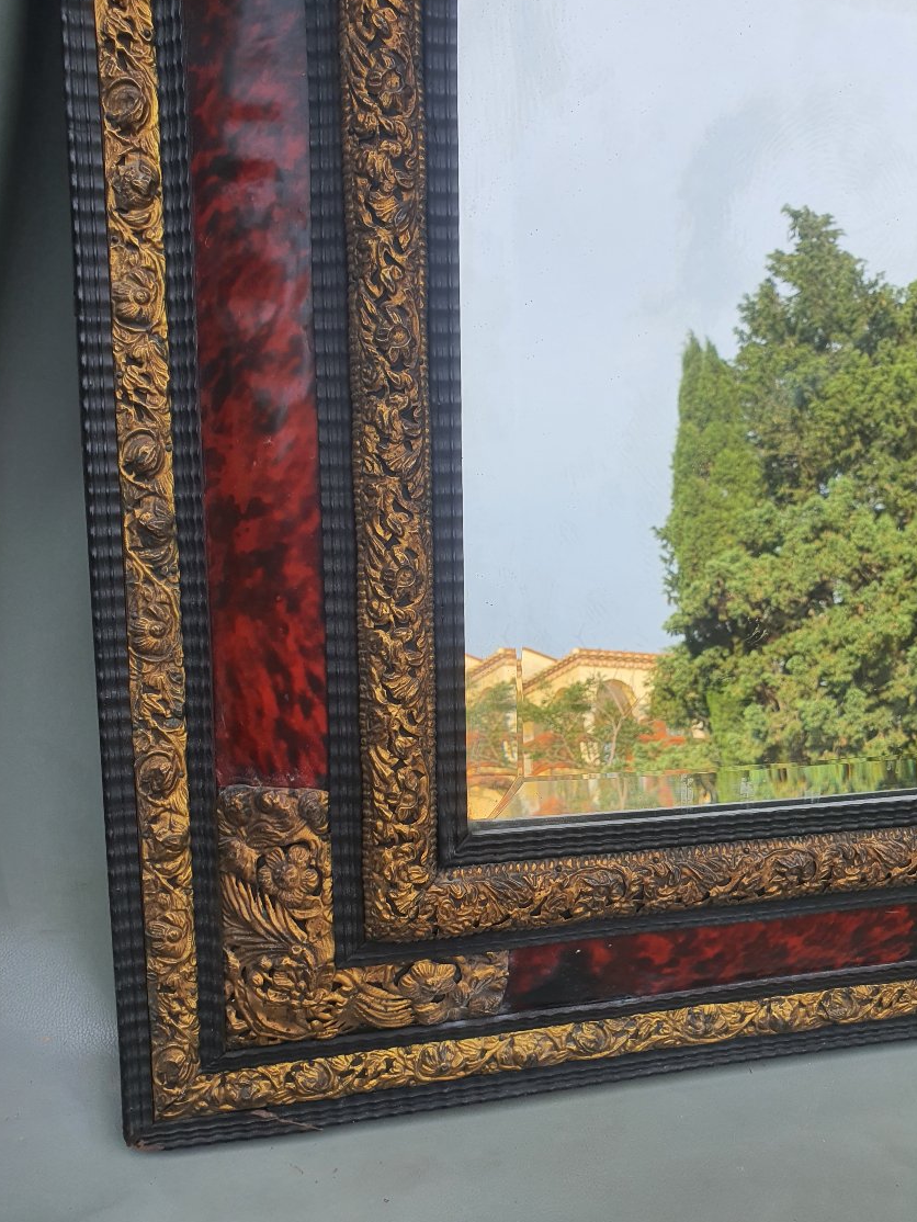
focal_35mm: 28
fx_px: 989
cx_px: 431
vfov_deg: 63.4
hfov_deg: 49.7
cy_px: 607
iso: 50
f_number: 2.4
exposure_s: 1/482
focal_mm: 4.3
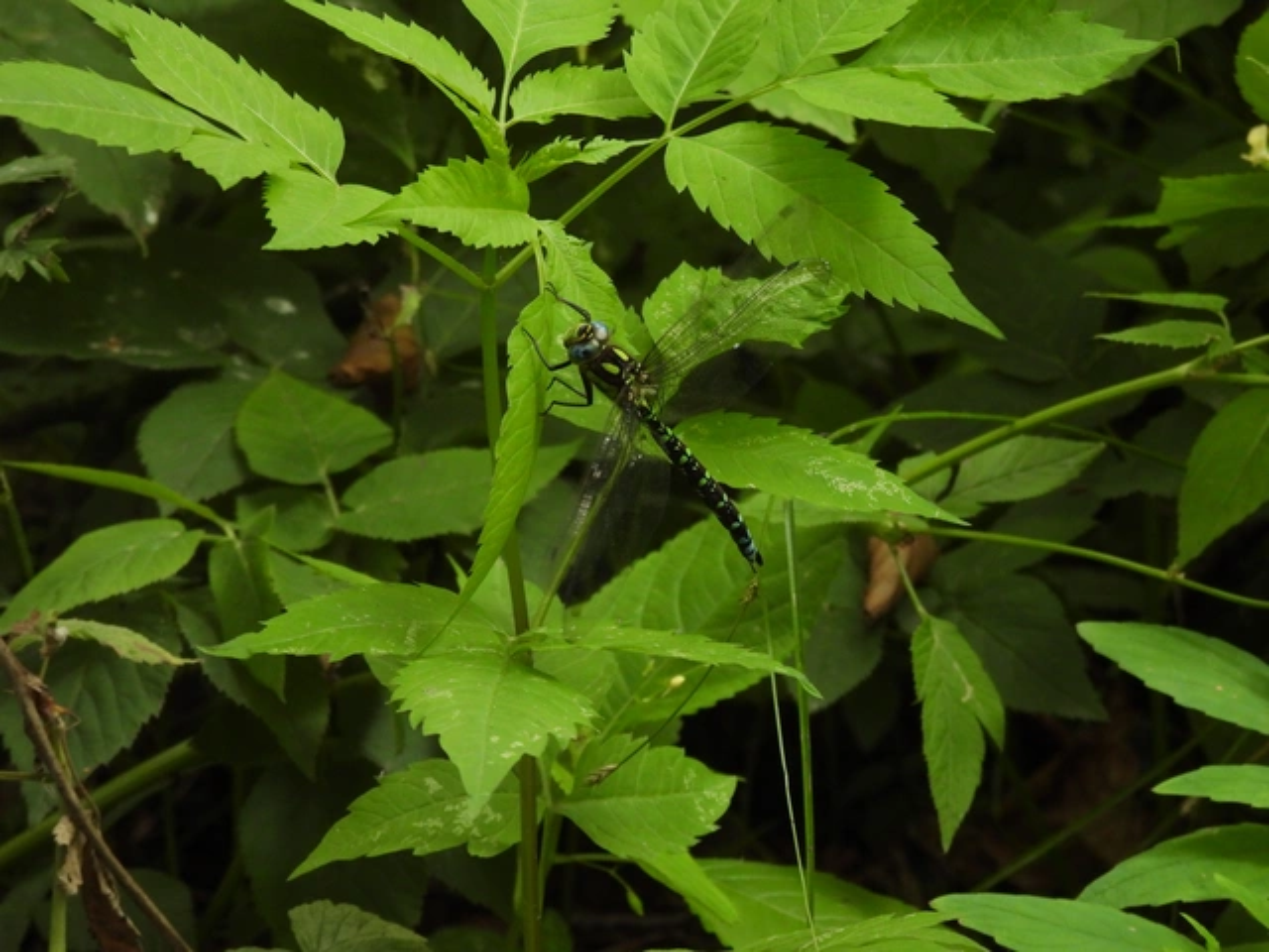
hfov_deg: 6.6
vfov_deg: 5.0
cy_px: 476
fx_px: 10998
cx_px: 634
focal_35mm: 300
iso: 400
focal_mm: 53.5
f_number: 5
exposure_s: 1/60
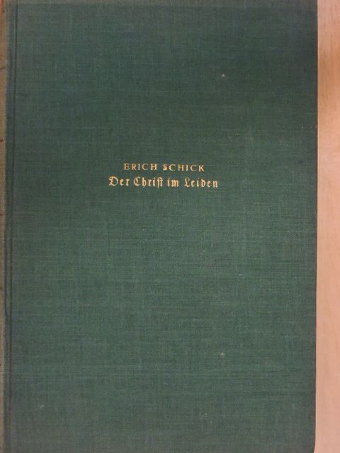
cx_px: 170
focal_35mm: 60
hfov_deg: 24.4
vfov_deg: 32.2
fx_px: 786
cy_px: 226
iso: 1600
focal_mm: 10.7
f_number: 4.2
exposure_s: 1/80
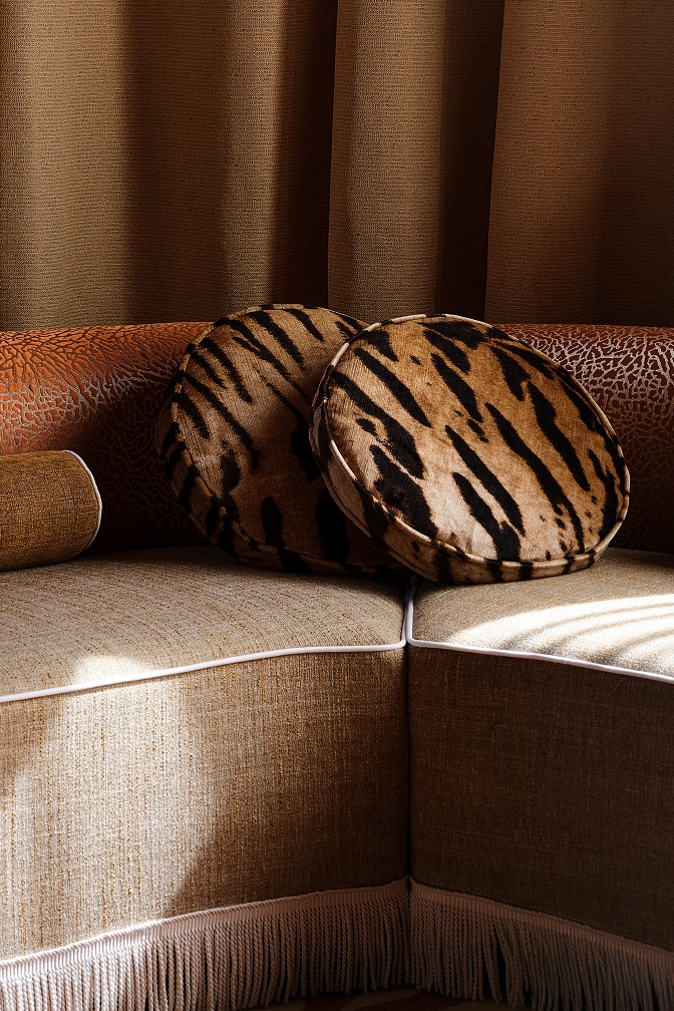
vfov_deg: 19.5
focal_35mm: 104
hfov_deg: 13.1
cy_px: 299
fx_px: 2920
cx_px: 166
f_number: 10
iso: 400
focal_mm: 80
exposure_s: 1/25
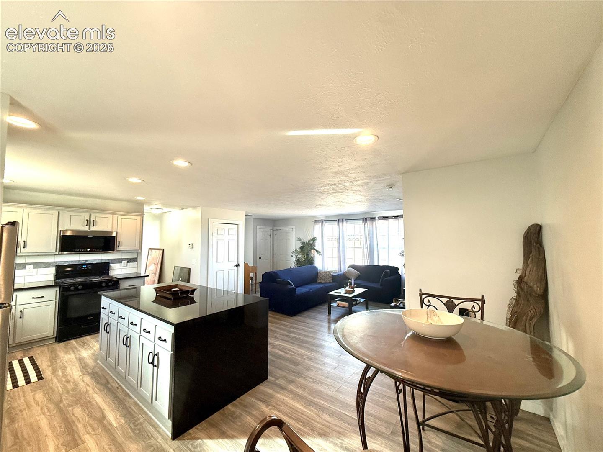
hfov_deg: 102.1
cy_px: 226
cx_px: 302
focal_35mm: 14
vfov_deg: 85.7
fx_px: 244
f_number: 2.2
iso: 250
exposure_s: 1/120
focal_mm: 2.22
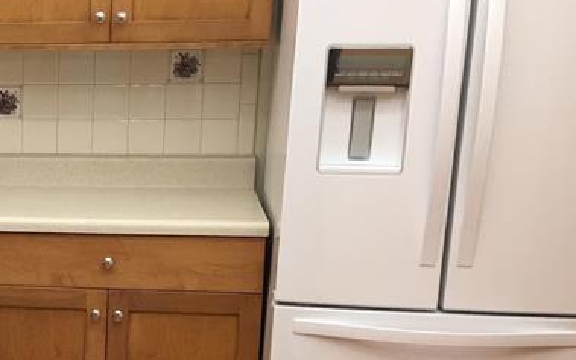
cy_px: 343
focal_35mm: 83
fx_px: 1303
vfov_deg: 15.5
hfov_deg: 22.4
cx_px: -170
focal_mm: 4.15
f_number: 2.2
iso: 25
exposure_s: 1/15
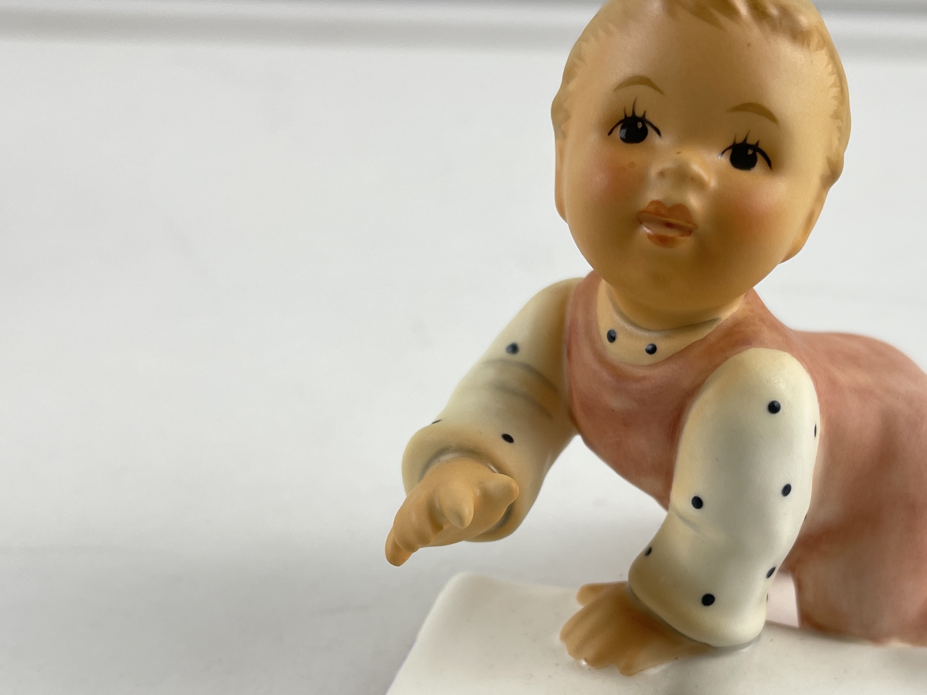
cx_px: 586
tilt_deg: -34.3
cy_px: 503
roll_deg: -2.9
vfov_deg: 29.9
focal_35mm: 48
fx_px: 1285
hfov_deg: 39.4
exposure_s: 1/247
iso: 32
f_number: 1.6
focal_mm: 5.1
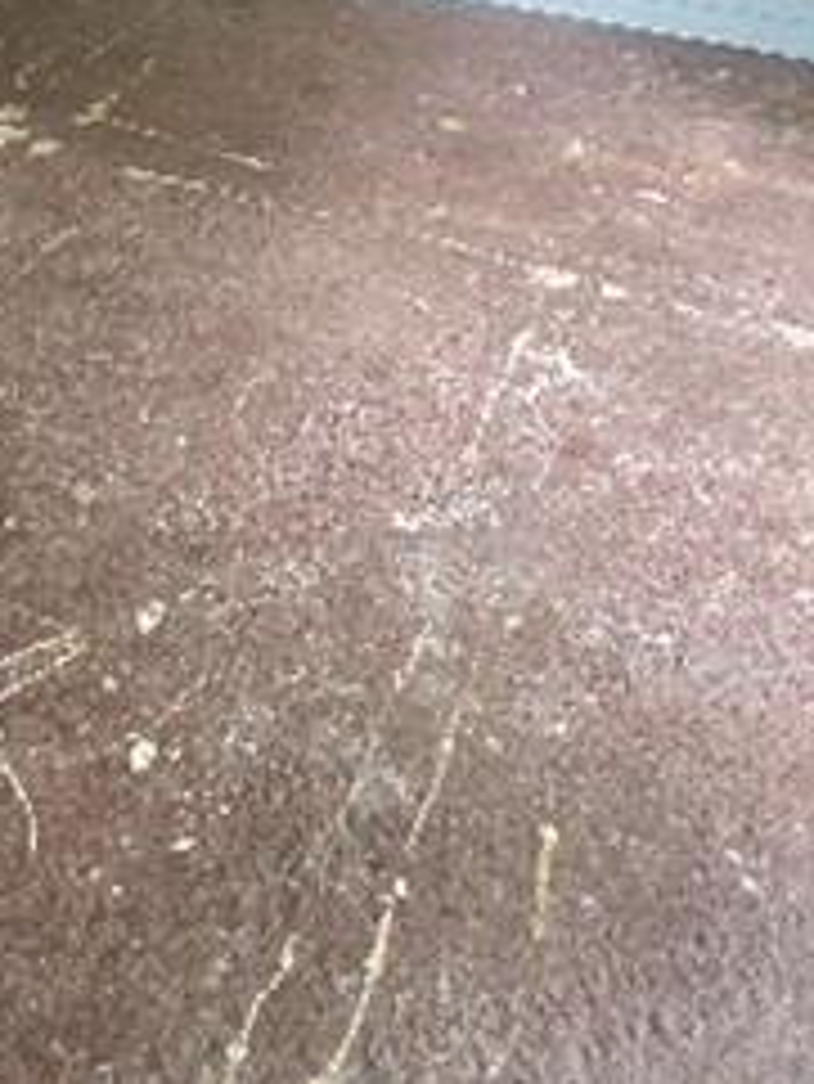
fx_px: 1441
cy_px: -398
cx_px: 112
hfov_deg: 30.4
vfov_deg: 30.4
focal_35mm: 46
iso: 320
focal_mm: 2.2
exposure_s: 1/60.2
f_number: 1.9
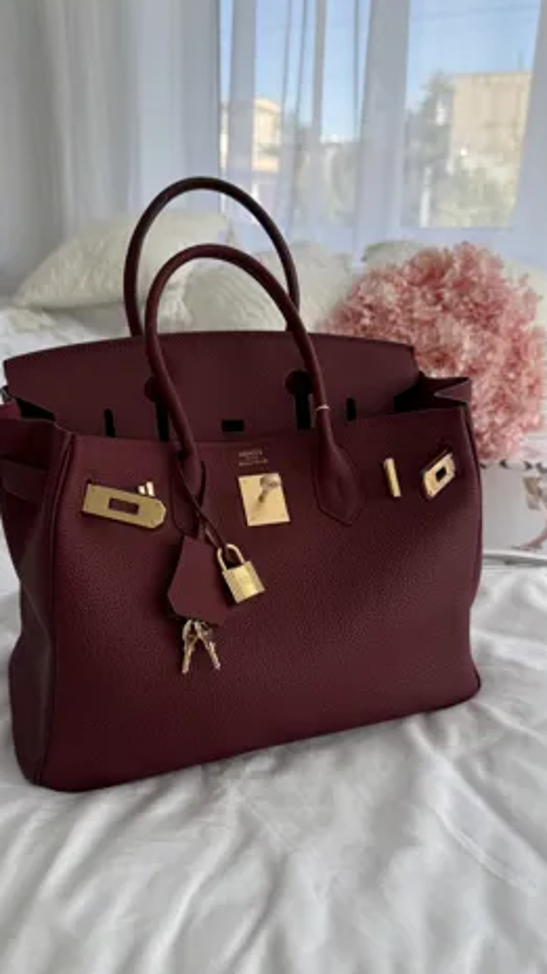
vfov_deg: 69.9
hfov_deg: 42.8
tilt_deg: -19.7
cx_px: 243
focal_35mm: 27
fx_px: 697
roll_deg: +1.0
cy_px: 478
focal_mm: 6.76
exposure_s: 1/649
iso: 80
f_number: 1.78
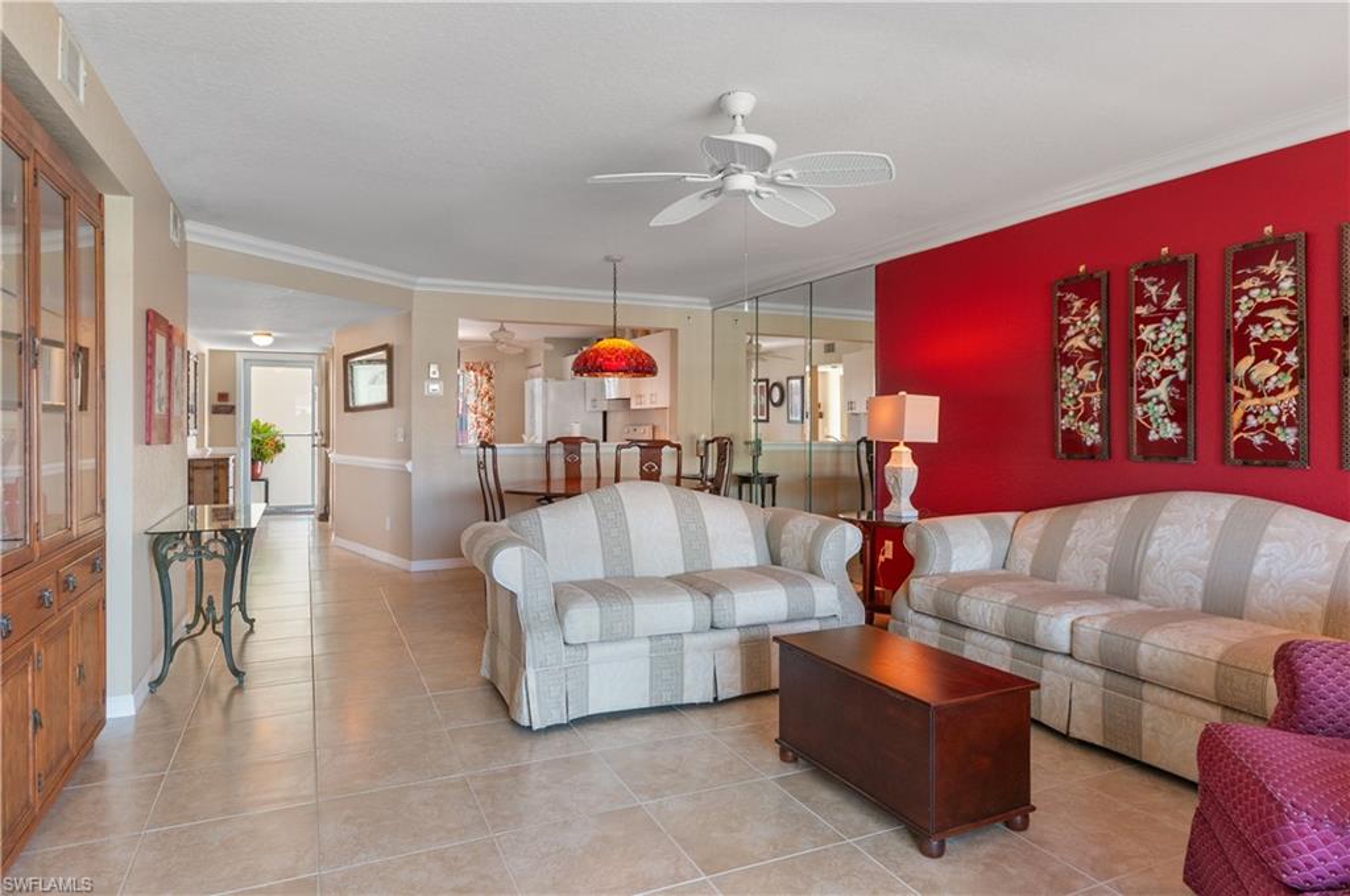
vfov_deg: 63.0
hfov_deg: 85.5
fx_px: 730
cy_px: 448
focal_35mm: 20
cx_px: 675
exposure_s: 1/2
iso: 200
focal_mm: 13
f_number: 8
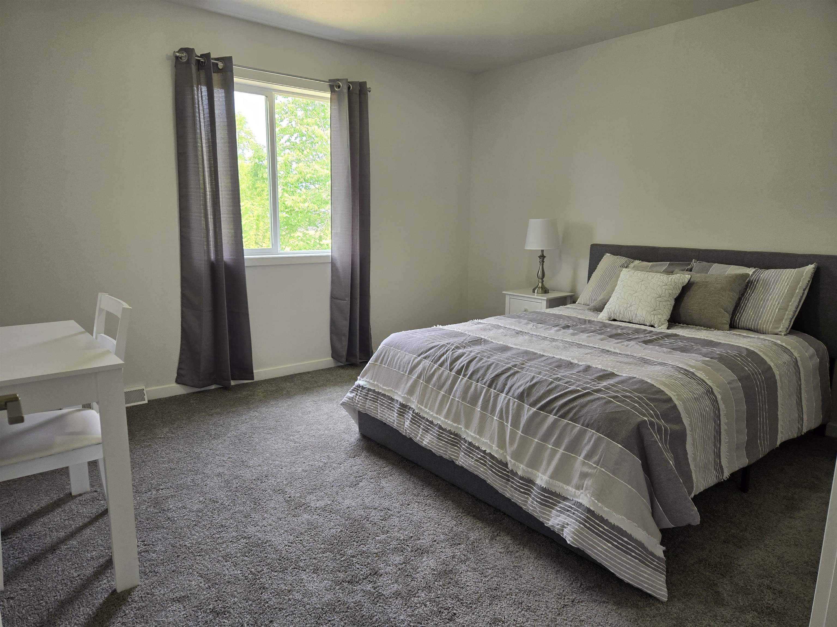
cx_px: 418
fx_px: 556
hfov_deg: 73.9
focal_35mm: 23
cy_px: 314
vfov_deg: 58.9
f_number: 1.8
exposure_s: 1/120
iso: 80
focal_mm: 5.4
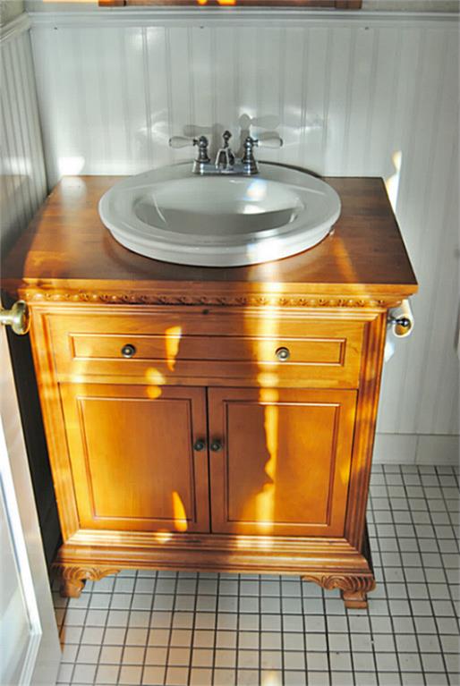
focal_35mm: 39
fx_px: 745
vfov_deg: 49.5
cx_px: 230
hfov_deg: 34.3
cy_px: 343
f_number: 4
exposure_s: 1/60
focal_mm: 26
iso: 200
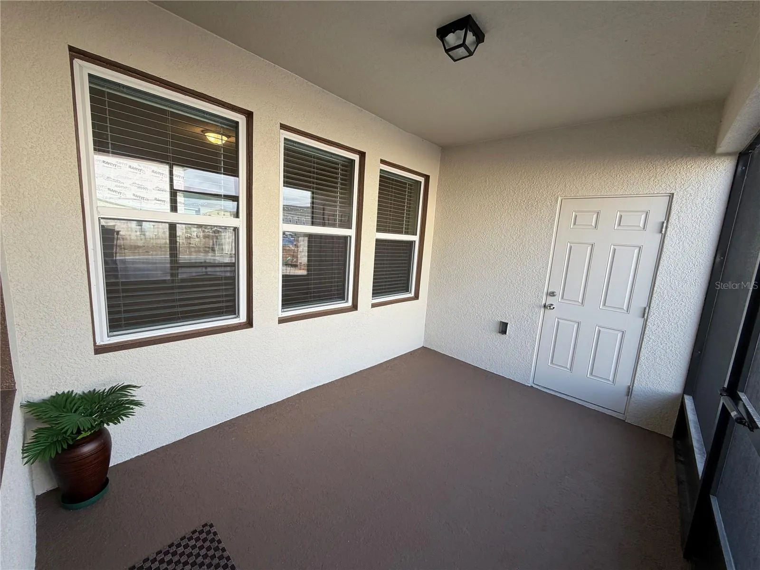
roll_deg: -3.4
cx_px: 380
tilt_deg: -7.6
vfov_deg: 85.7
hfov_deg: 102.1
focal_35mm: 14
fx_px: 307
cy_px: 285
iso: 80
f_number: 2.2
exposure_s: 1/121
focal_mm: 2.22
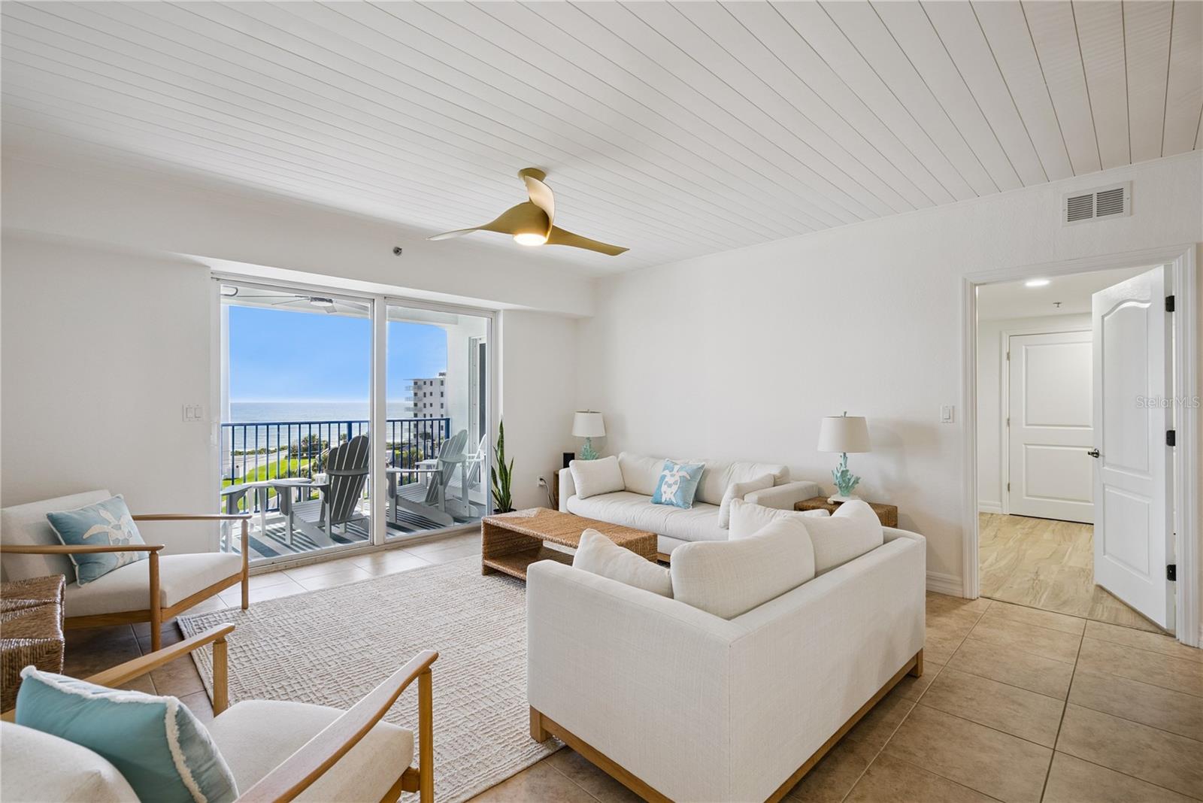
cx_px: 602
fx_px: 535
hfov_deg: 96.7
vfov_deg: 73.8
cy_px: 402
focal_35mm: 16
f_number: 8
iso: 500
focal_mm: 16
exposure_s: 1/50
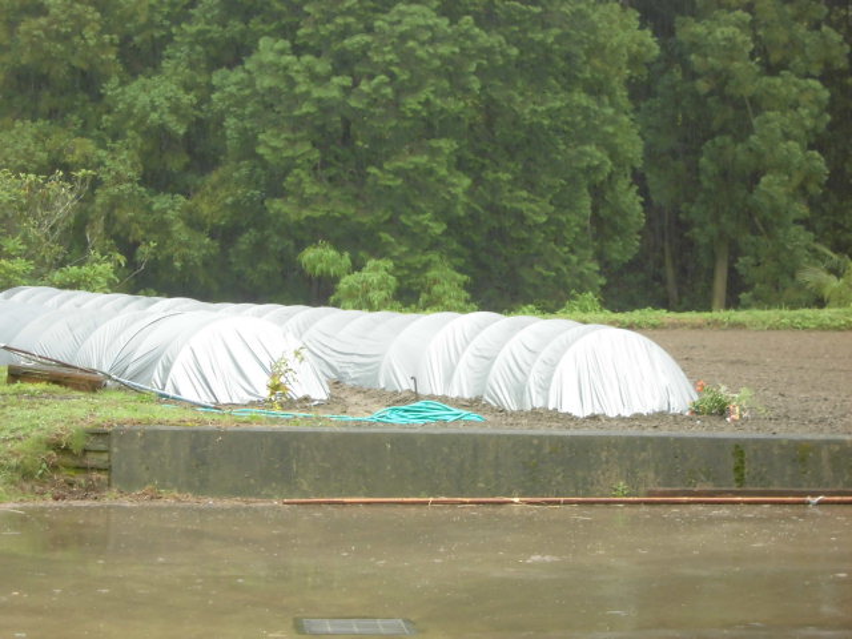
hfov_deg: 18.4
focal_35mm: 107
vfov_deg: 13.8
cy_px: 320
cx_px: 426
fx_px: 2634
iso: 100
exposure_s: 1/60
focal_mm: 19.2
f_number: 5.1
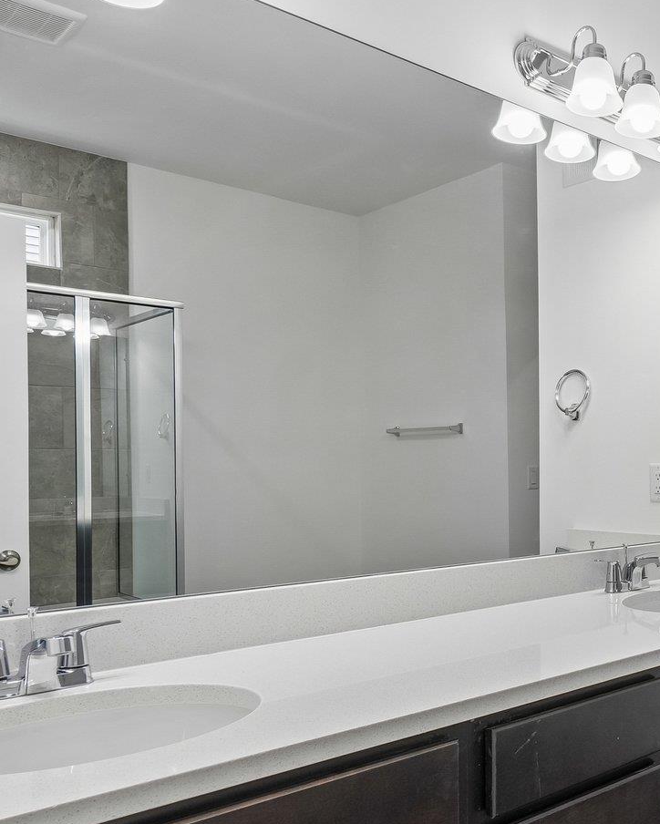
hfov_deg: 38.8
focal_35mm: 35
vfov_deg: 51.3
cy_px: 471
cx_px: 613
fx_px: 856
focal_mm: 11
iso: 400
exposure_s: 1/10
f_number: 8
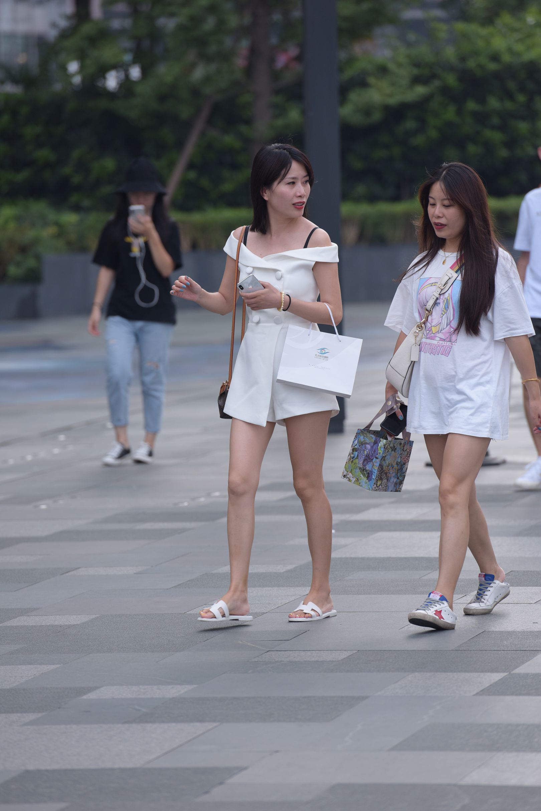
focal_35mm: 200
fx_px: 4505
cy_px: 406
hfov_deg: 6.9
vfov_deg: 10.3
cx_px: 270
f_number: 4
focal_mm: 200
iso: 280
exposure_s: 1/800
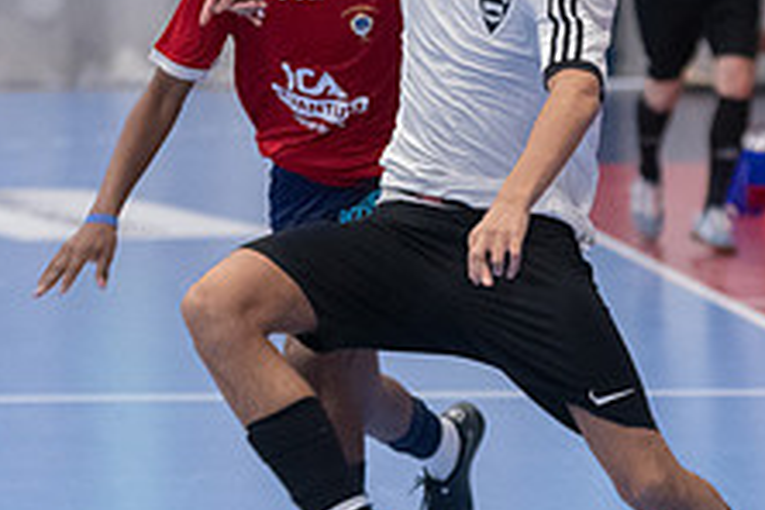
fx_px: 8329
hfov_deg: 5.3
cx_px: 541
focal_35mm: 392
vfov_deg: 3.5
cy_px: 236
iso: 8000
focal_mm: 100
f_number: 3.2
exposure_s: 1/500
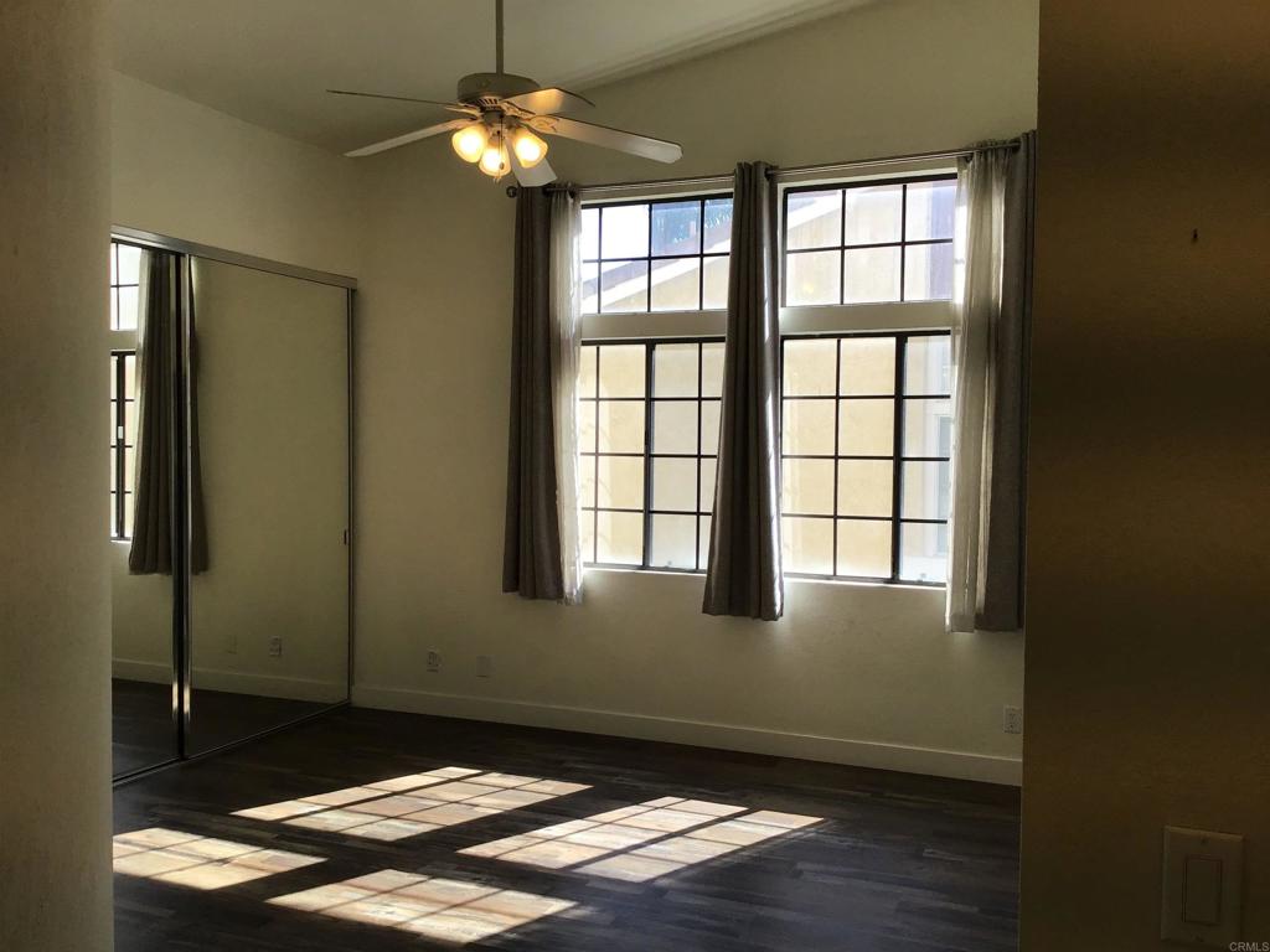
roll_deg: -1.0
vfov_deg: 45.4
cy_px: 476
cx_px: 635
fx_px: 1137
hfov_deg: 58.4
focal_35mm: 31
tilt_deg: -1.7
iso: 25
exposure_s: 1/232
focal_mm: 3.3
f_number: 2.4
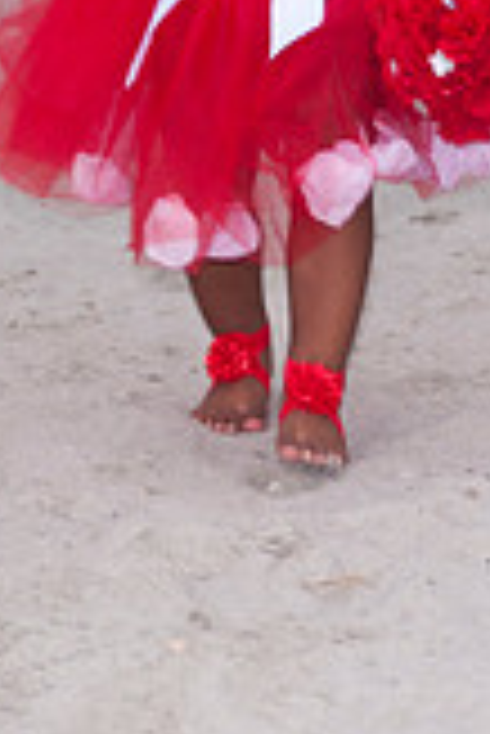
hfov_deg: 2.5
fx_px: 11368
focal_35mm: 558
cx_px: 173
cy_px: -50
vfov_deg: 3.7
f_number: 5.6
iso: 200
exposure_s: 1/125
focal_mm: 135
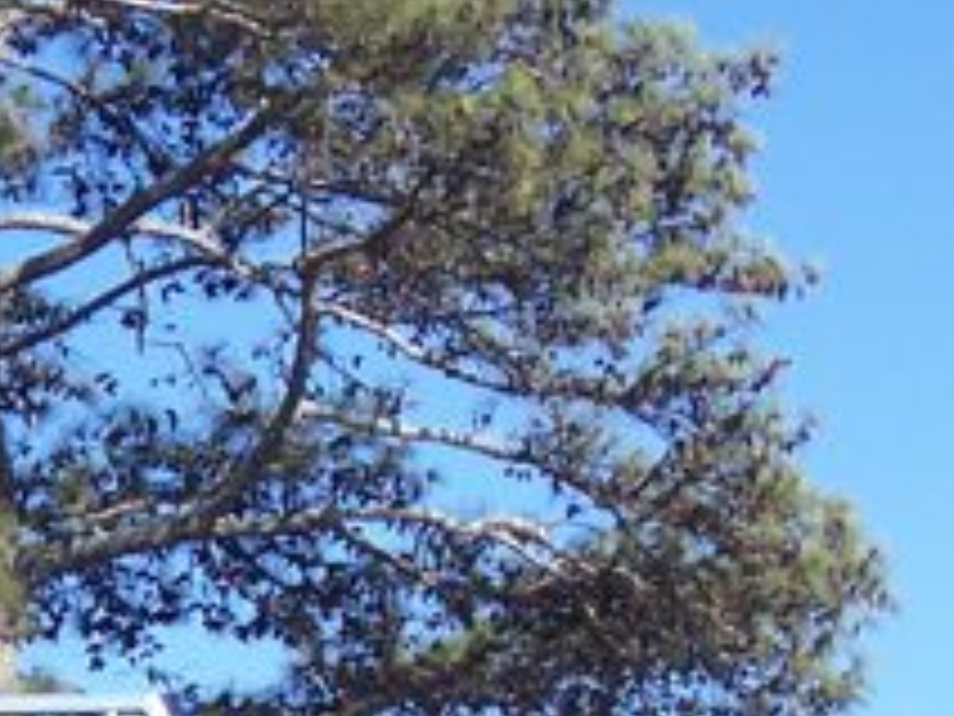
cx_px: -4
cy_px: 838
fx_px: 4685
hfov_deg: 11.5
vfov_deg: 8.6
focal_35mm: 170
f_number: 6.7
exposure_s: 1/180
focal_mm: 8.6
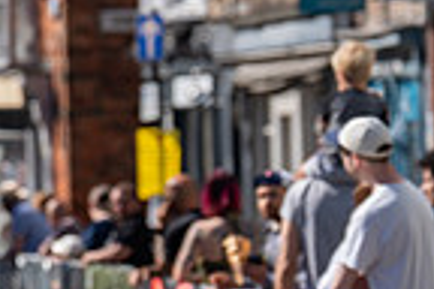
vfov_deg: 2.8
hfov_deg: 4.2
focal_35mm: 488
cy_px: 236
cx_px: -359
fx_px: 5883
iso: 100
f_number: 3.5
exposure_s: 1/1000
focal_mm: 121
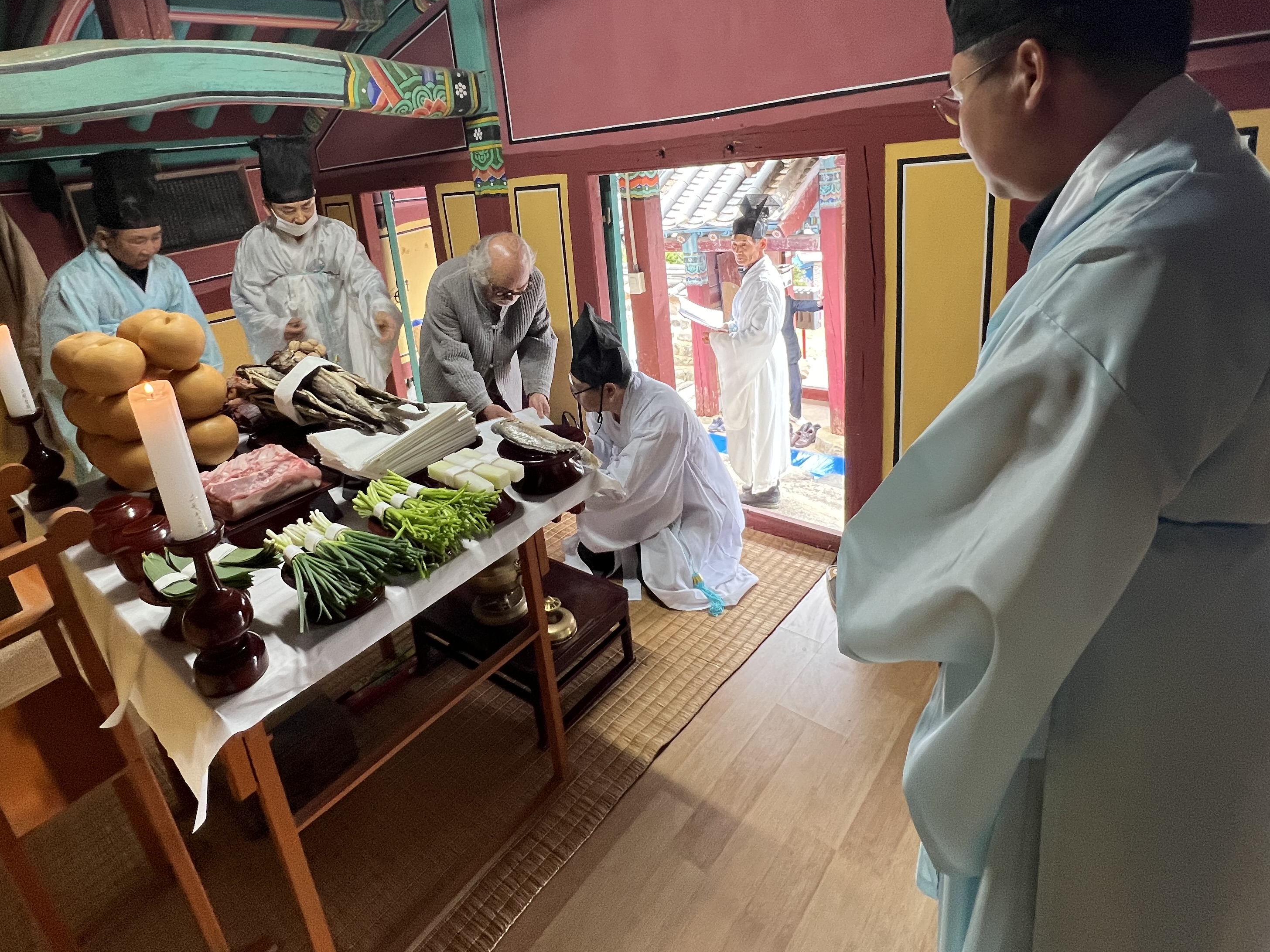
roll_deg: +6.2
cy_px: 354
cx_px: 579
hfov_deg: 87.5
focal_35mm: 18
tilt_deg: -15.5
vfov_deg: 70.4
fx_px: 660
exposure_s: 1/60
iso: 250
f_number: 1.8
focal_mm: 1.57
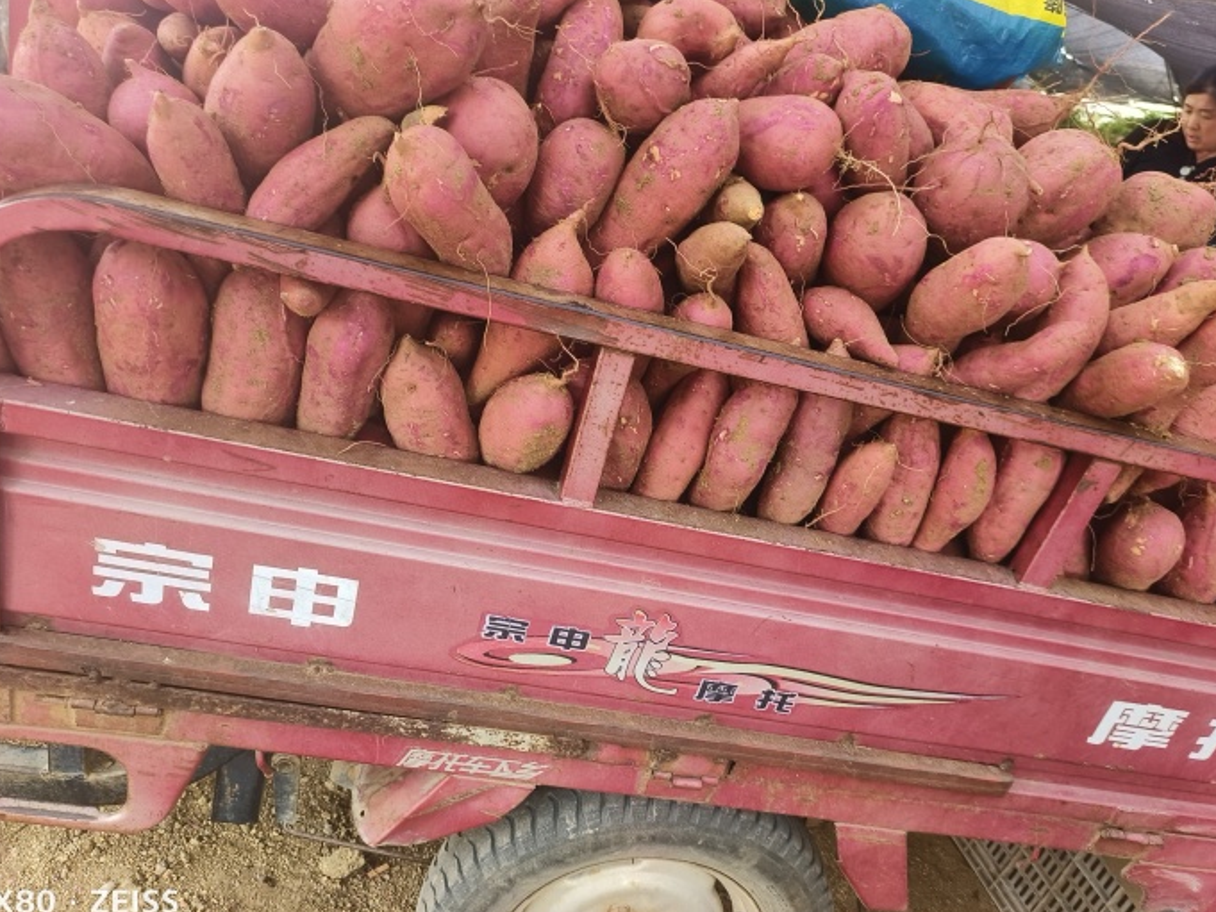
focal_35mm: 27
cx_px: 591
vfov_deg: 51.4
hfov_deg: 65.3
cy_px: 468
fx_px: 949
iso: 544
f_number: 1.75
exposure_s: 1/50
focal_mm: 5.5
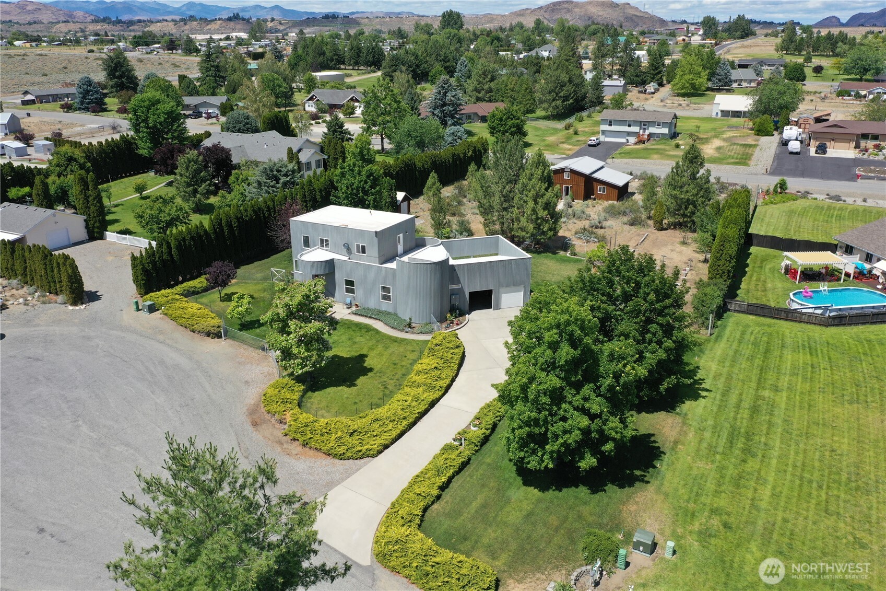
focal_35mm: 28
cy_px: 296
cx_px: 443
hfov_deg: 65.5
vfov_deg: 46.4
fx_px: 689
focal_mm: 10.26
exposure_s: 1/500
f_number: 5.6
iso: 100
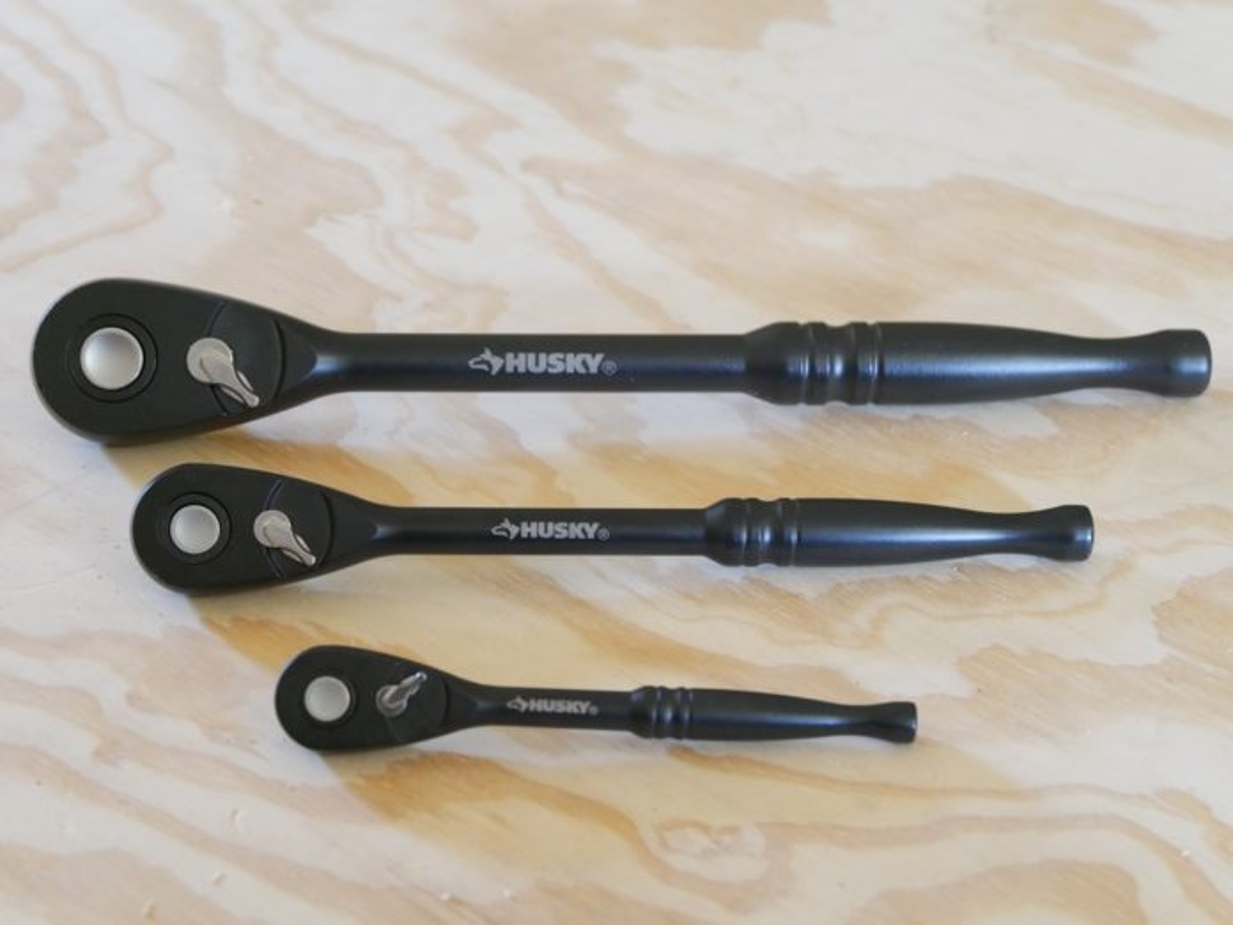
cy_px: 462
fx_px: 2636
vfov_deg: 19.9
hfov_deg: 26.3
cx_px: 616
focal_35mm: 74
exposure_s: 1/20
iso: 3200
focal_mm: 37
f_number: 4.6
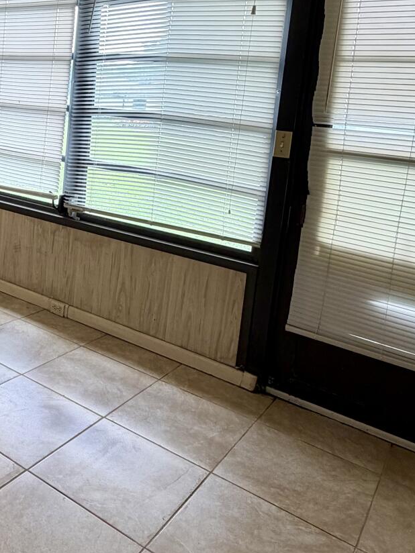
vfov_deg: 52.7
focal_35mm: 34
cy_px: 174
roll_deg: -4.4
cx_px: 62
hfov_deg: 39.5
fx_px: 543
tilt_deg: -7.4
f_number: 2.2
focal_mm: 2.22
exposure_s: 1/120
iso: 100
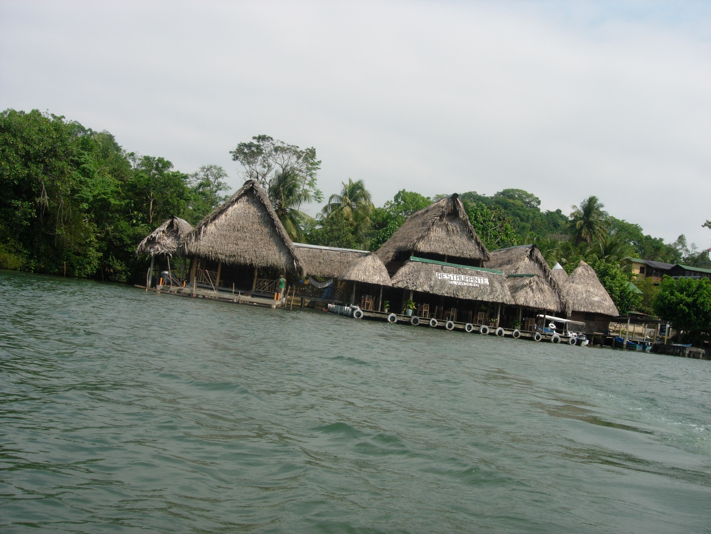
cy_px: 267
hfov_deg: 49.0
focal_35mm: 38
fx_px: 781
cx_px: 356
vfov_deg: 37.7
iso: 64
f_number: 4.8
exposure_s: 1/767
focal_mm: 7.8
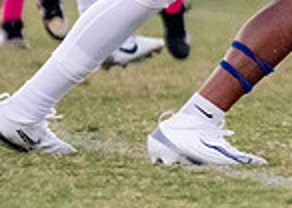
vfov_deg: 1.6
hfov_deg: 2.2
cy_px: -133
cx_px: 883
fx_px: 7639
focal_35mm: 922
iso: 4000
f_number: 2.8
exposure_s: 1/1600
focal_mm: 135
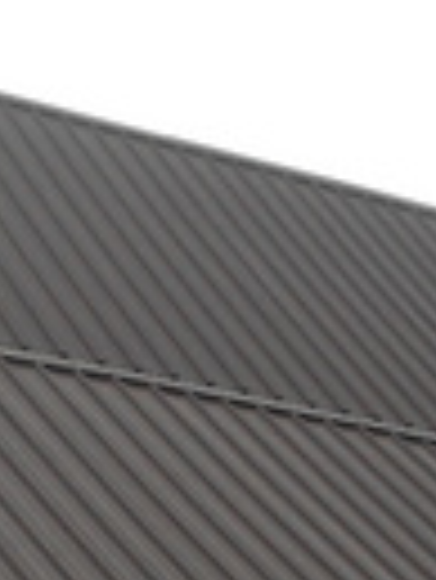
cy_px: 625
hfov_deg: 11.5
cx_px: 130
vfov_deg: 14.9
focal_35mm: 129
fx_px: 2163
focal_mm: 4.6
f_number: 3.2
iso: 80
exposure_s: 1/1000
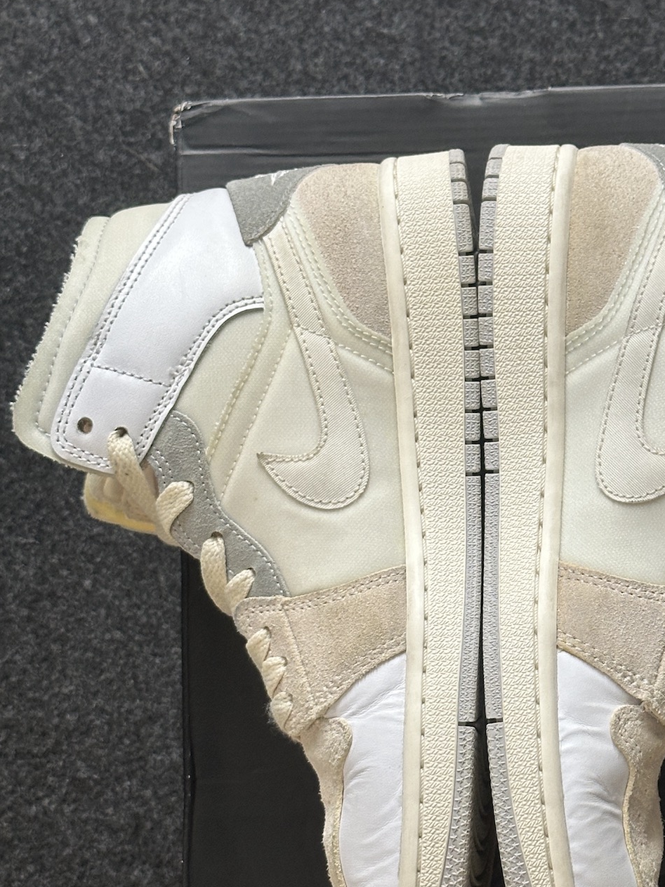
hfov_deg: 19.2
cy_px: 550
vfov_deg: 25.6
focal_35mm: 76
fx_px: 1947
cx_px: 515
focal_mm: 6.86
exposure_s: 1/50
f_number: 1.78
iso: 200
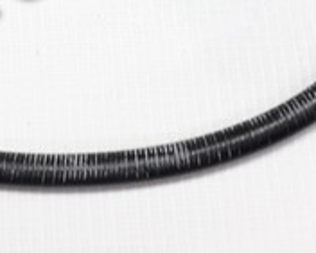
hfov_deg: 20.9
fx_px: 842
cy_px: -127
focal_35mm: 90
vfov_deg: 15.7
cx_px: 41
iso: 125
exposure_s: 1/33
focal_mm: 3.6
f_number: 1.9
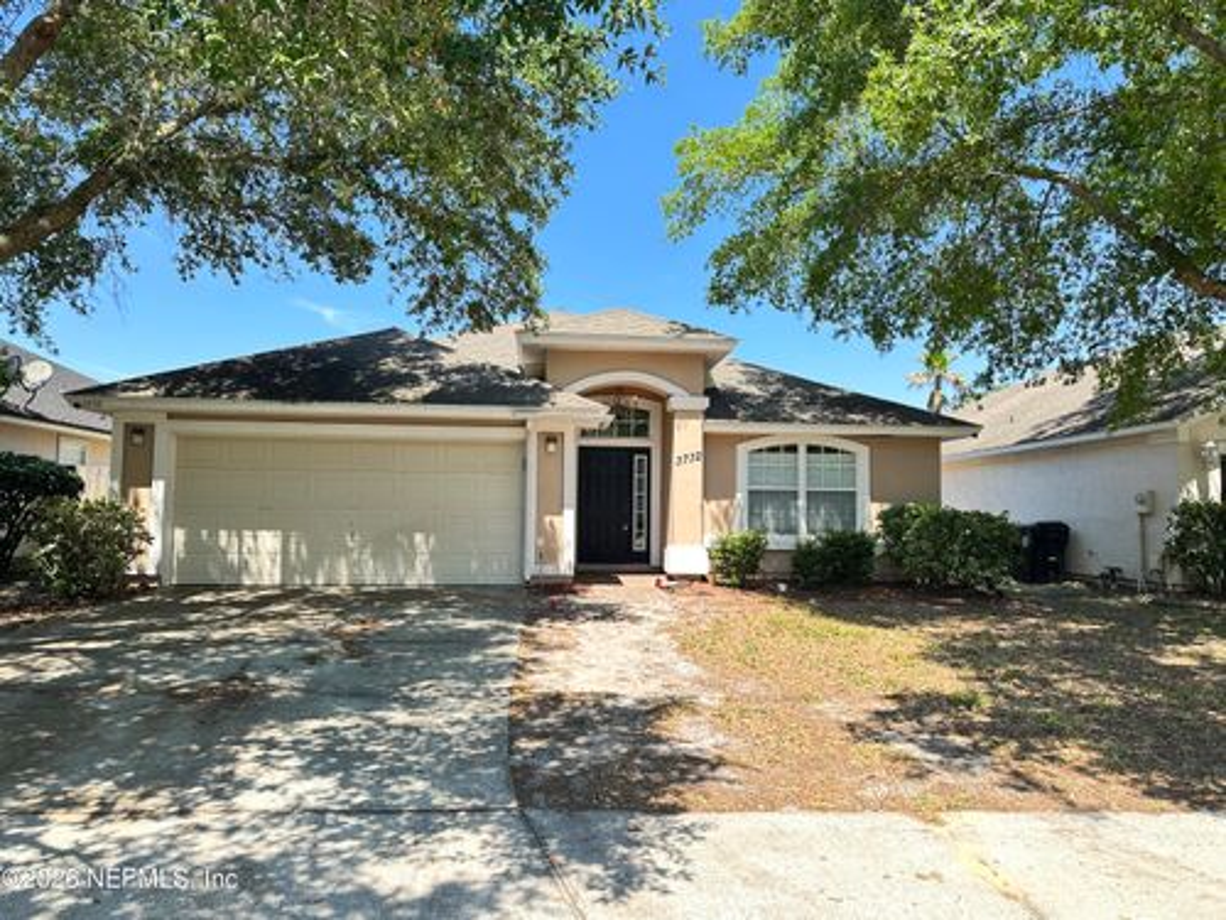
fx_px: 850
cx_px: 613
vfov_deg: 56.8
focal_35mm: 24
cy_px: 460
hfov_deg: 71.6
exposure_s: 1/642
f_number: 1.78
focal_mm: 6.86
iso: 80
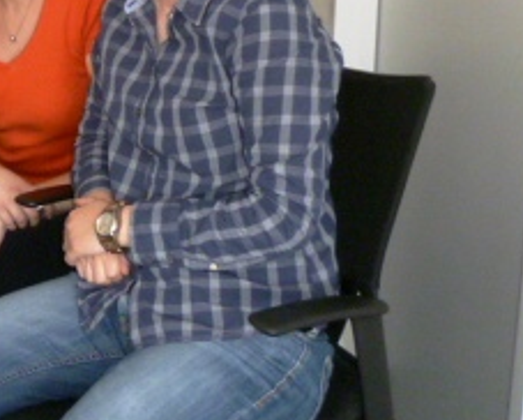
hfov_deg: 22.3
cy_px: 16
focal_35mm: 77
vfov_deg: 19.4
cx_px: -147
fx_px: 1193
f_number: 2.8
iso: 400
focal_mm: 5
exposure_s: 1/30
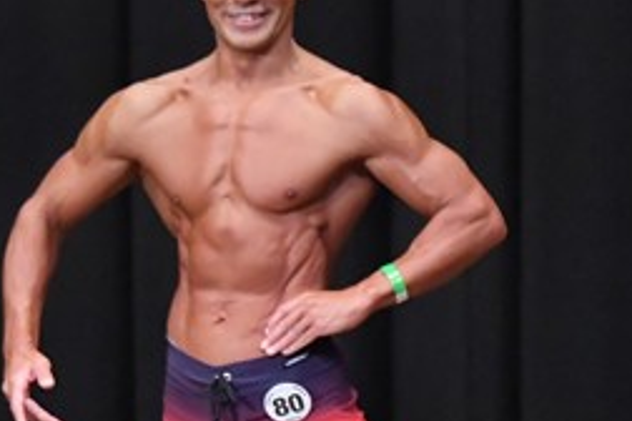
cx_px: 698
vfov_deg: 2.1
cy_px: 403
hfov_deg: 3.1
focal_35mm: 668
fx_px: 11726
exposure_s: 1/400
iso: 8000
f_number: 5.6
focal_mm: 145
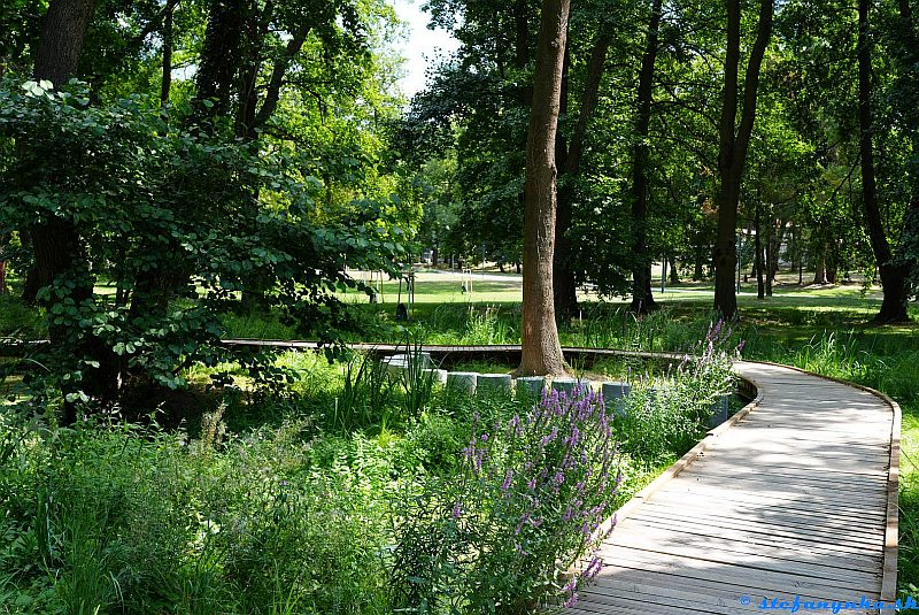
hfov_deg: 53.1
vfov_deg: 36.9
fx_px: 920
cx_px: 460
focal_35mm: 36
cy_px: 308
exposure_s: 1/40
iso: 250
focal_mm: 36
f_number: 8
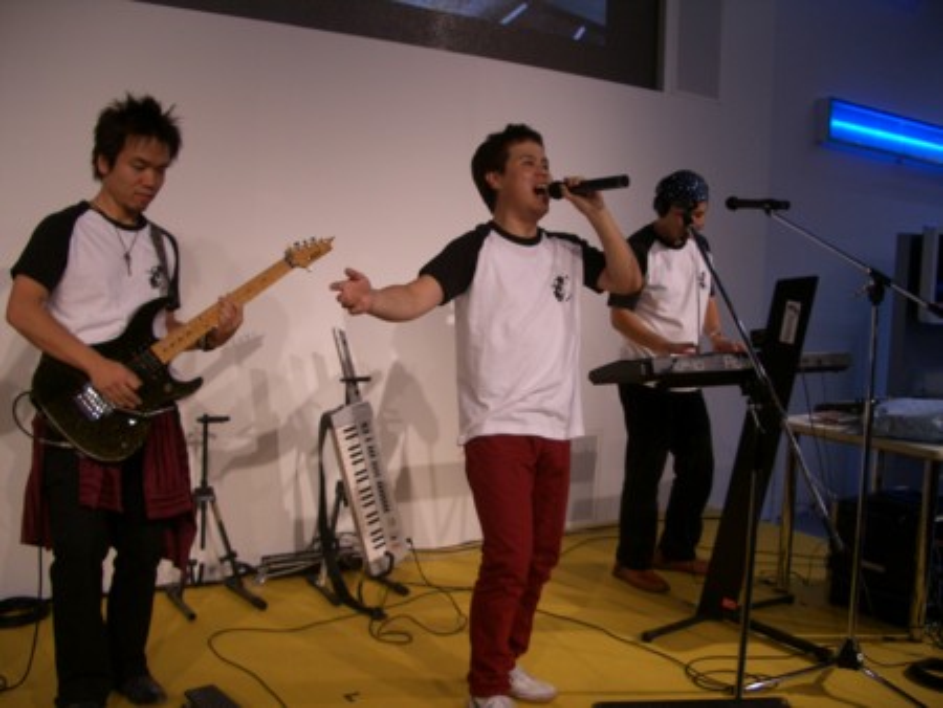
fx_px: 954
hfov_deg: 52.6
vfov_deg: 40.7
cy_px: 354
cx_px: 472
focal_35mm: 35
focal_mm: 5.8
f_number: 2.6
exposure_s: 1/125
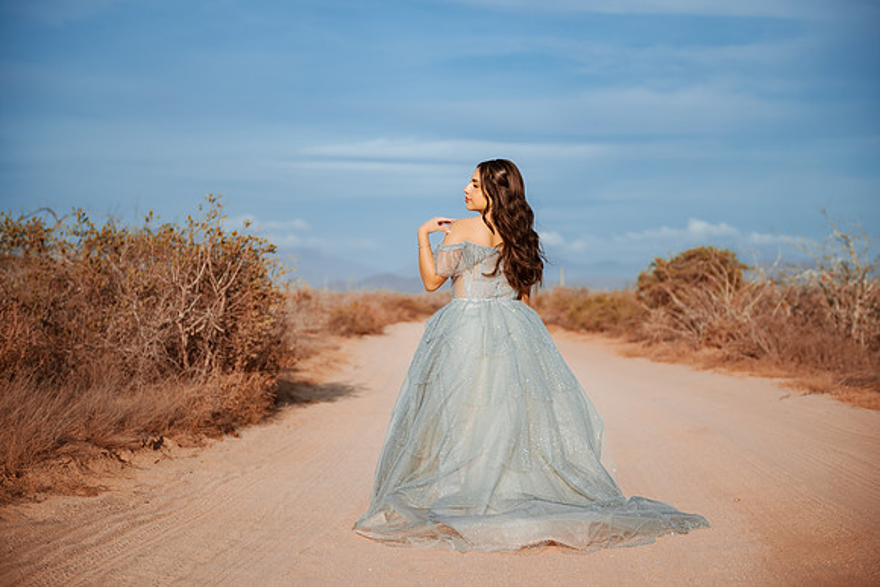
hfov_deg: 33.4
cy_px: 294
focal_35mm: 60
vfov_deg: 22.6
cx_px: 440
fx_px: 1467
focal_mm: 60
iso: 200
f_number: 2.8
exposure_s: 1/5000
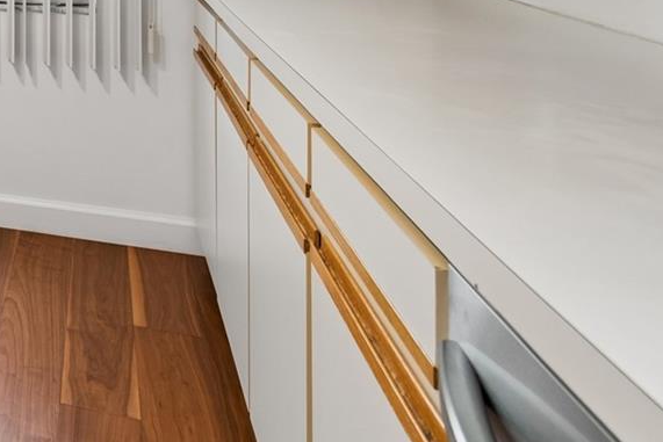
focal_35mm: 42
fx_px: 774
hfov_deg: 32.3
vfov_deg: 27.2
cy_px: -118
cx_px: -237
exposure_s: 1/20
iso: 100
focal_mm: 10
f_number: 4.5
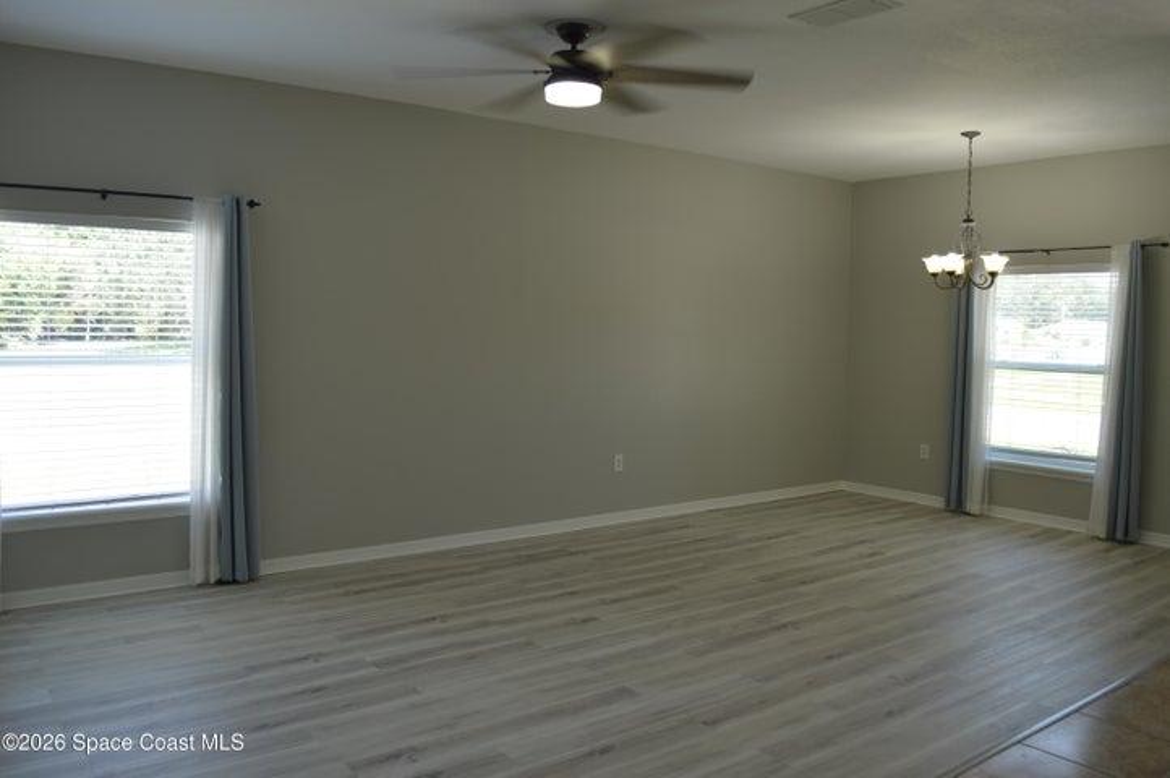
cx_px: 585
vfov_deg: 47.8
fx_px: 877
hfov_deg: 67.4
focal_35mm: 27
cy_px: 389
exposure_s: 1/40
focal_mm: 18
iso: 100
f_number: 3.5
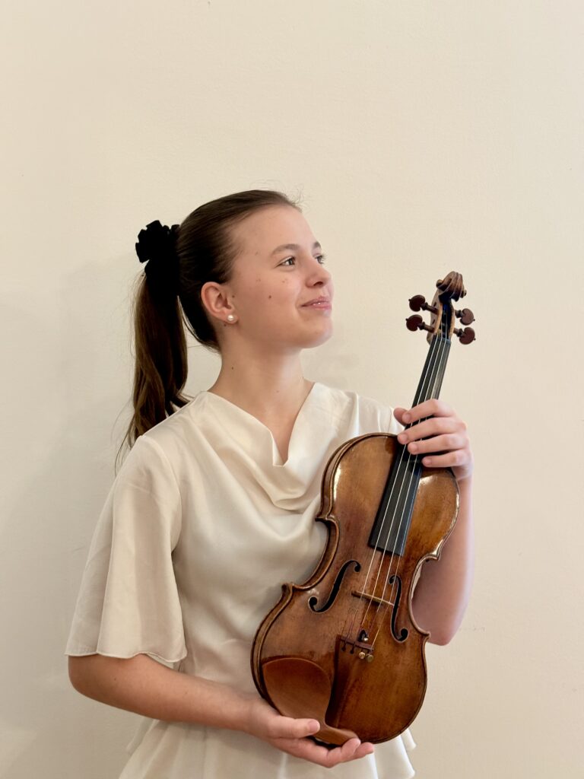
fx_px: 1080
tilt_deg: -1.5
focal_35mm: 48
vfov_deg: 39.7
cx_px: 292
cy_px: 390
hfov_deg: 30.3
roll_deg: -0.5
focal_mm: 6.76
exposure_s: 1/50
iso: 200
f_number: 1.78
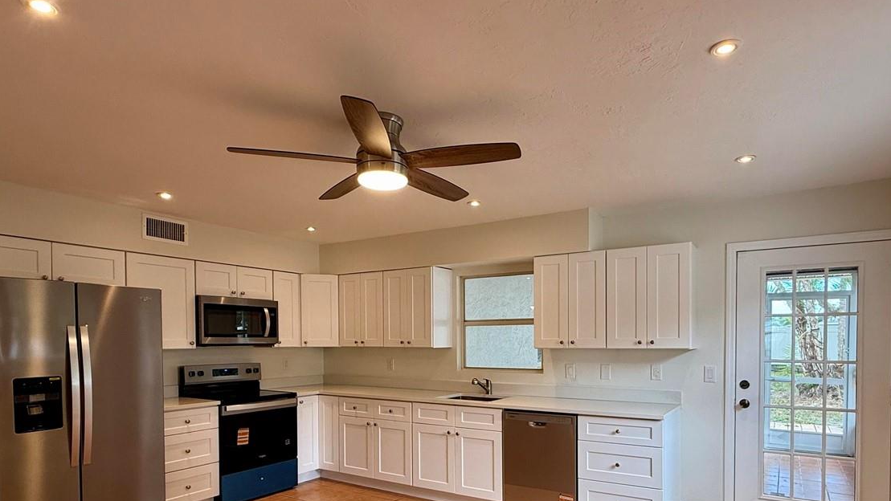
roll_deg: -0.2
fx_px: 520
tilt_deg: -0.8
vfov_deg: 50.2
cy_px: 350
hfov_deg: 81.0
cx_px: 487
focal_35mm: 22
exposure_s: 1/120
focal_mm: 2.22
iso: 125
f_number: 2.2
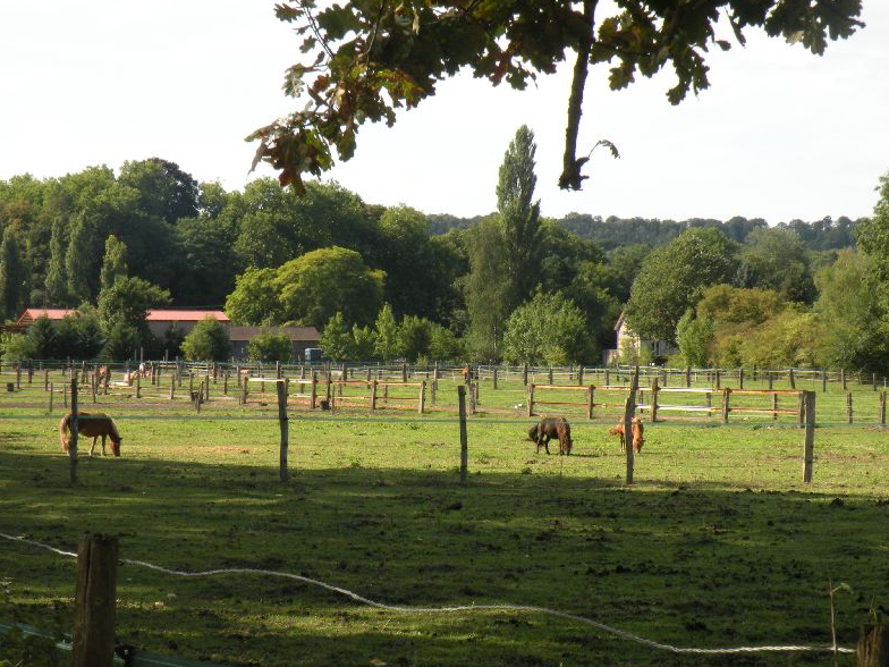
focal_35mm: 103
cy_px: 328
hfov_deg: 19.1
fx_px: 2645
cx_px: 450
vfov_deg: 14.4
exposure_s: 1/125
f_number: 8
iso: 100
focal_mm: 17.9
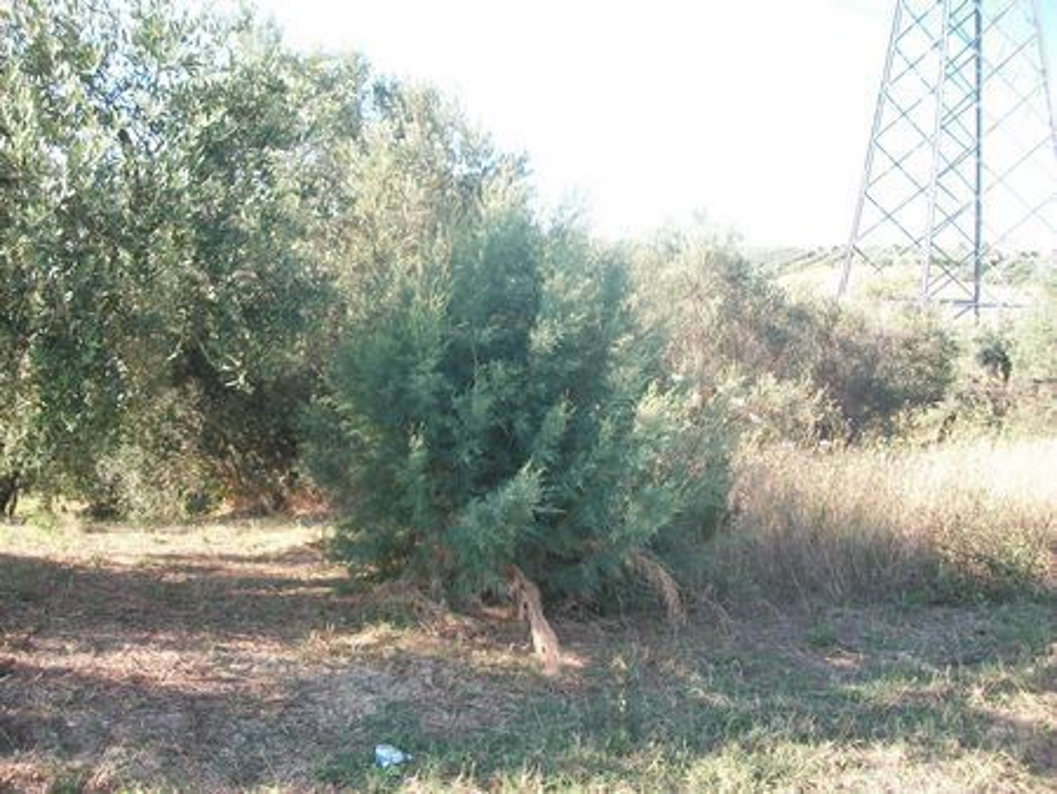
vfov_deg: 44.2
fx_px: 978
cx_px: 528
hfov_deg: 56.8
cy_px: 397
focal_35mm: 32
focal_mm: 5.7
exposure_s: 1/200
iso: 80
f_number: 2.9
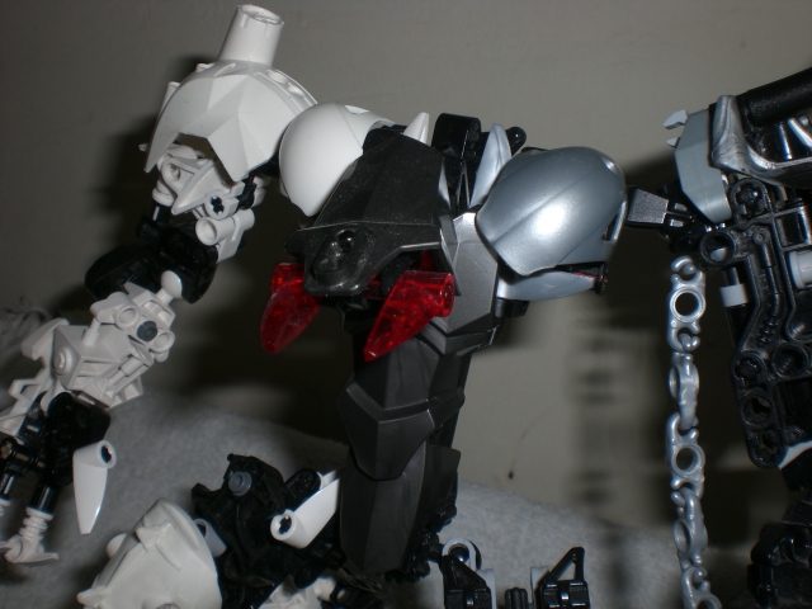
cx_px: 406
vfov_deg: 37.7
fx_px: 891
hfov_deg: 49.0
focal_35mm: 38
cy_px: 304
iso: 50
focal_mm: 6.3
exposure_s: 1/30
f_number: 4.4
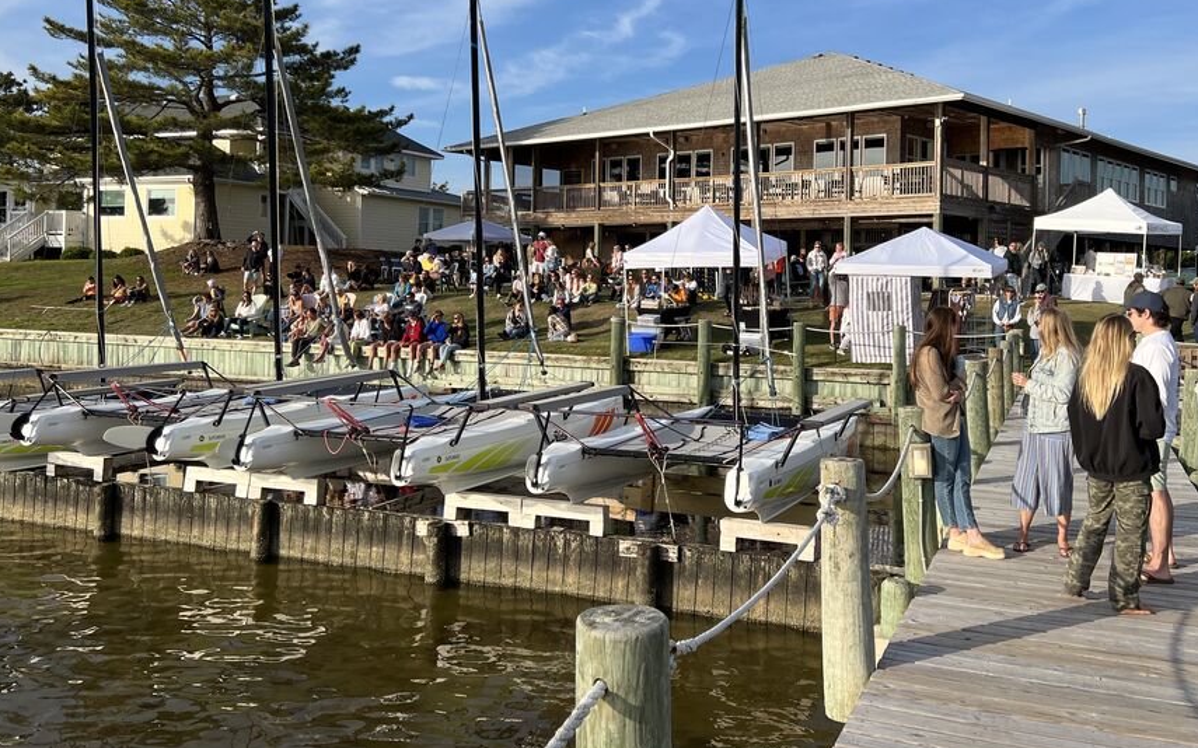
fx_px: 1077
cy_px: 251
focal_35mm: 33
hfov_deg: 58.0
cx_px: 668
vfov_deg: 37.9
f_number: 1.5
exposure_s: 1/4115
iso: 50
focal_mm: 5.7
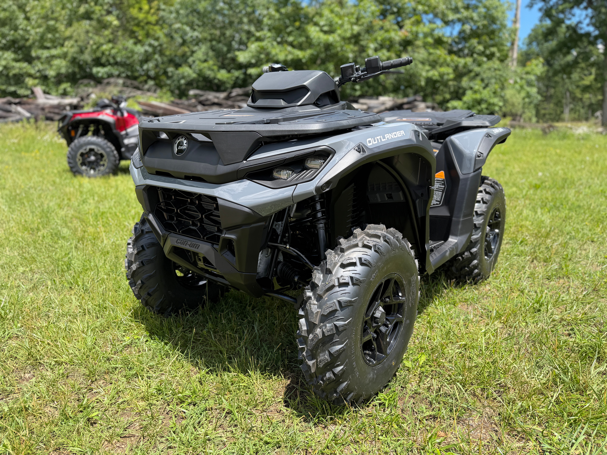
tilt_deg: -10.4
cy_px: 228
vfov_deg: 56.8
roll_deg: +0.3
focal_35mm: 24
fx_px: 421
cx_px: 304
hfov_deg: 71.6
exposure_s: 1/1618
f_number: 1.78
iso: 80
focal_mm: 6.76
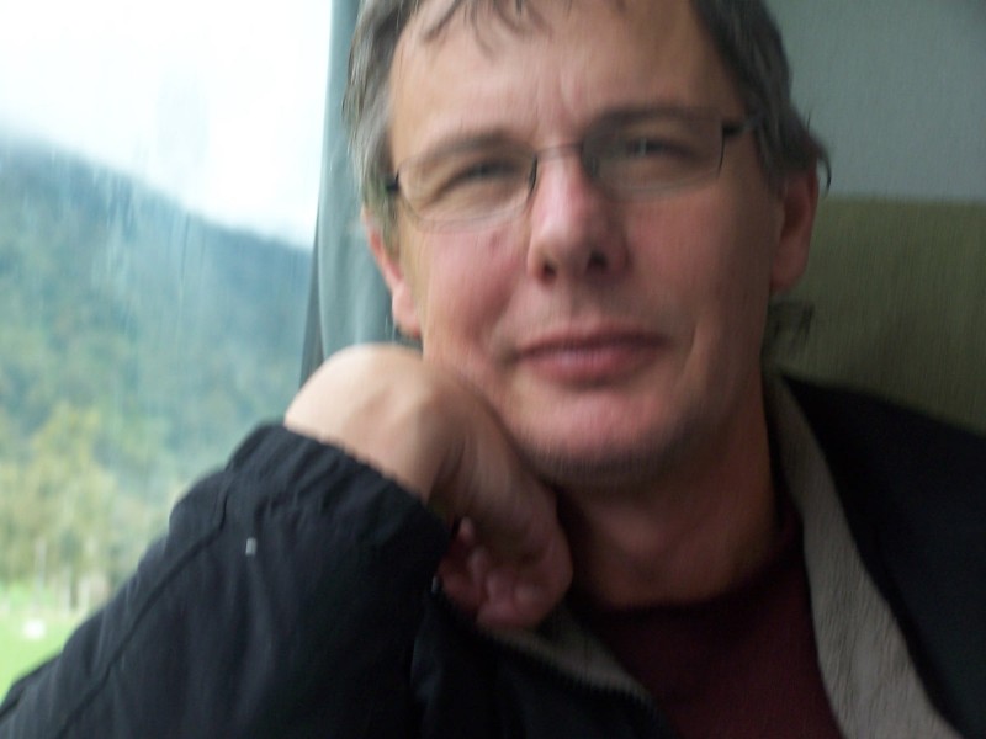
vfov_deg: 14.1
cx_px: 493
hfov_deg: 18.7
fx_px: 2991
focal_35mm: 105
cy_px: 370
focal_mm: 17.5
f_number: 3.2
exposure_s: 1/45
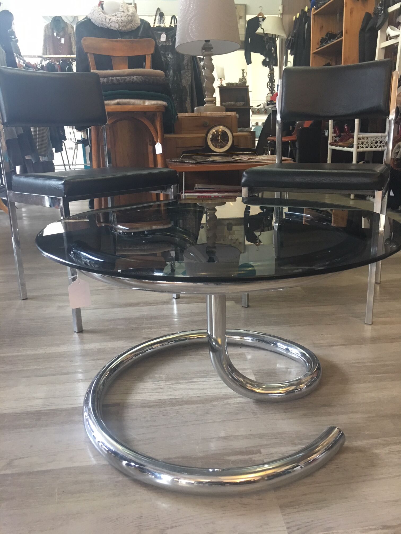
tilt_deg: -17.1
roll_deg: +1.8
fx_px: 448
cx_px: 200
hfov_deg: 48.2
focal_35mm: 29
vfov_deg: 61.7
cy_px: 267
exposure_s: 1/17
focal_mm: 4.15
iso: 80
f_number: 2.2
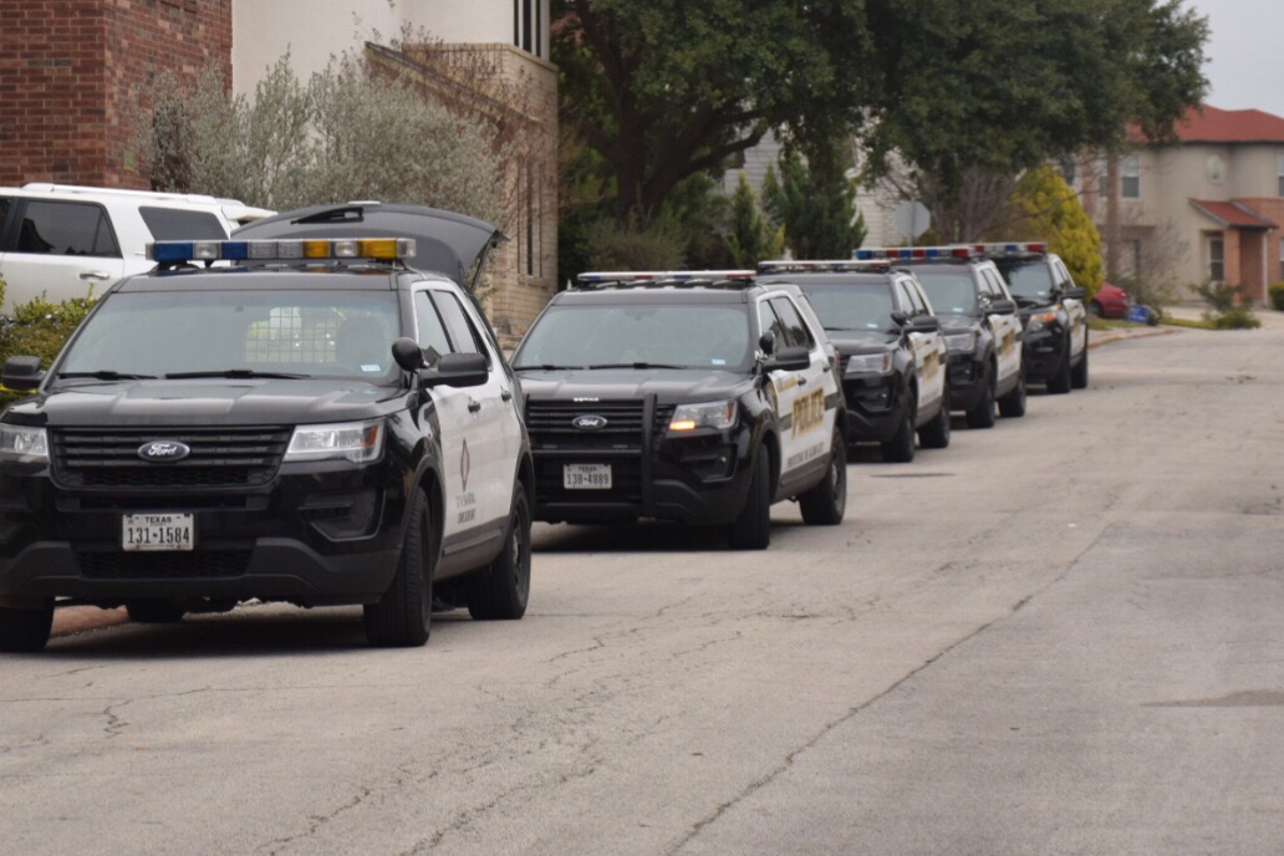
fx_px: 5207
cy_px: 216
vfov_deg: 9.4
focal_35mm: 146
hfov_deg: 14.0
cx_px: 442
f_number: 5
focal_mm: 62
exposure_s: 1/400
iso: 400
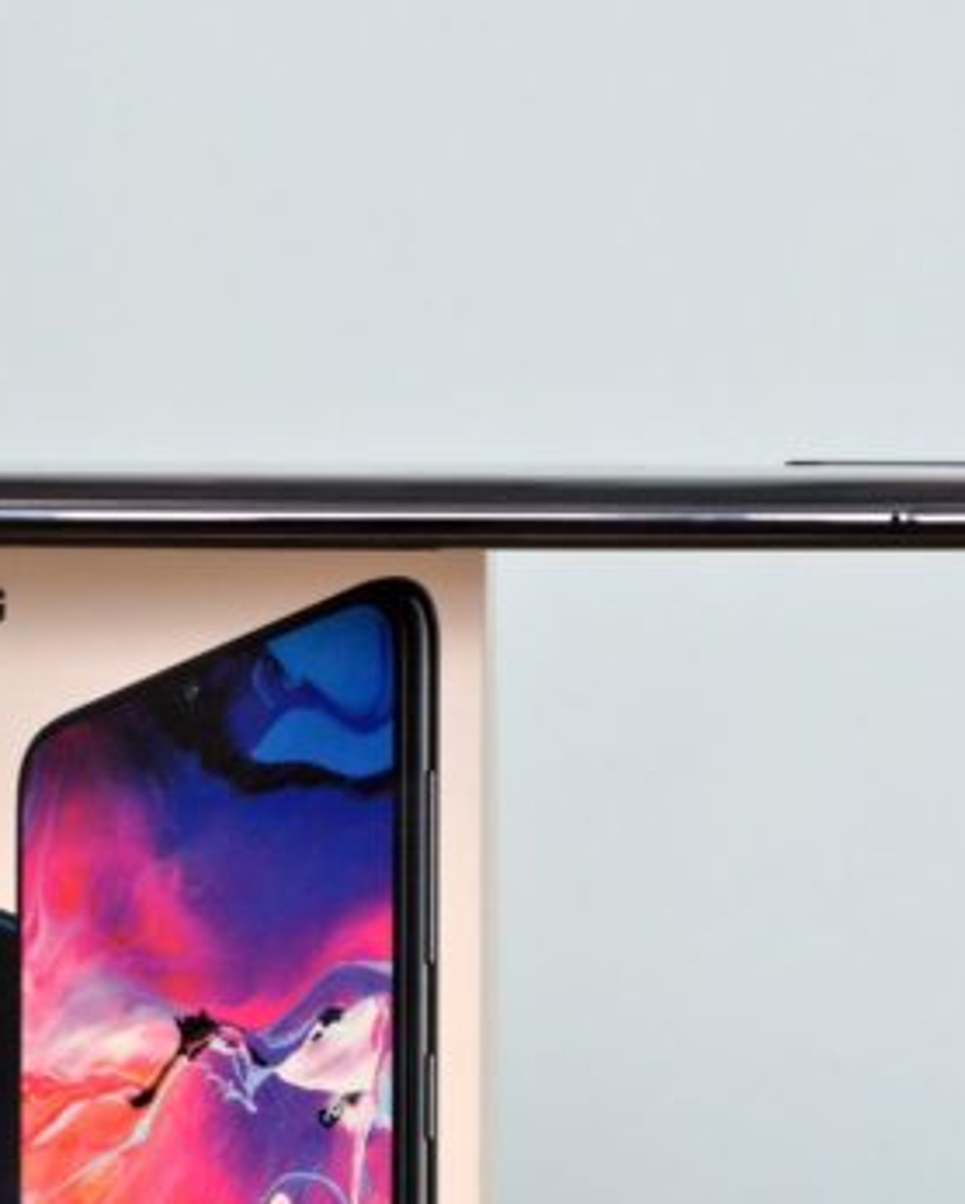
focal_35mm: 134
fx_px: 4773
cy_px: 574
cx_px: 465
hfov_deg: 11.5
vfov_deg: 14.4
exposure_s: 1/80
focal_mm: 55
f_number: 10
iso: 1600
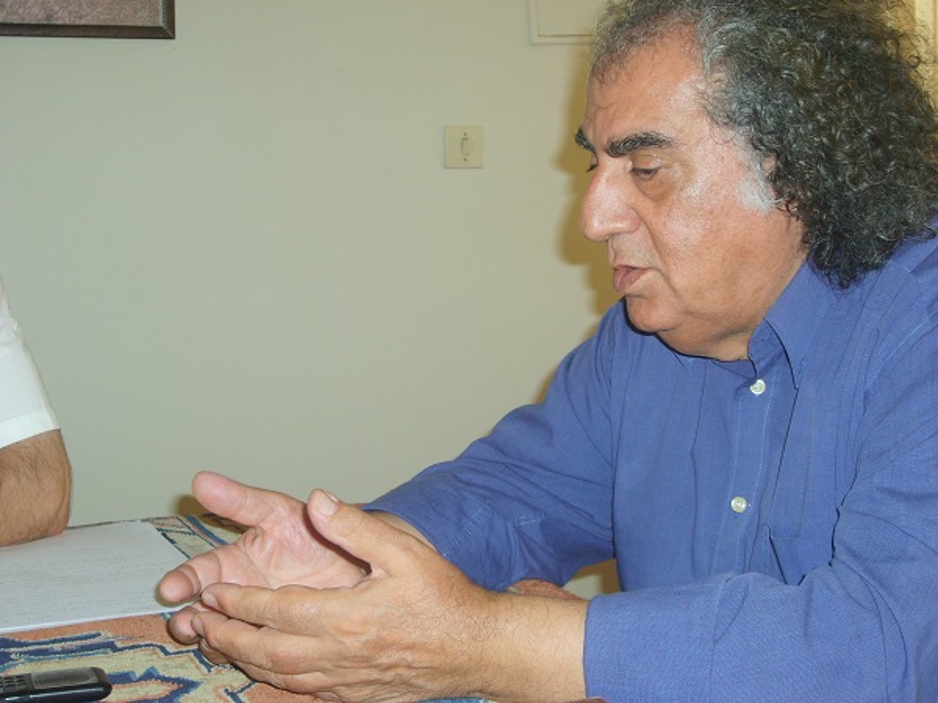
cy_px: 352
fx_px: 1409
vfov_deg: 28.0
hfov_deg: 36.8
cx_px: 469
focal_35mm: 52
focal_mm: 8.7
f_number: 3.3
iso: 100
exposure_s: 1/45
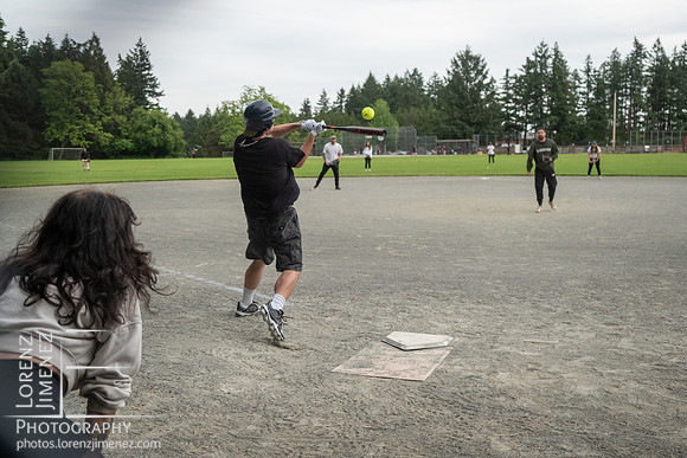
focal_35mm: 44
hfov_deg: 44.4
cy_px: 203
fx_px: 842
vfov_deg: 30.4
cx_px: 344
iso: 800
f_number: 2.8
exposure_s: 1/1600
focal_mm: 21
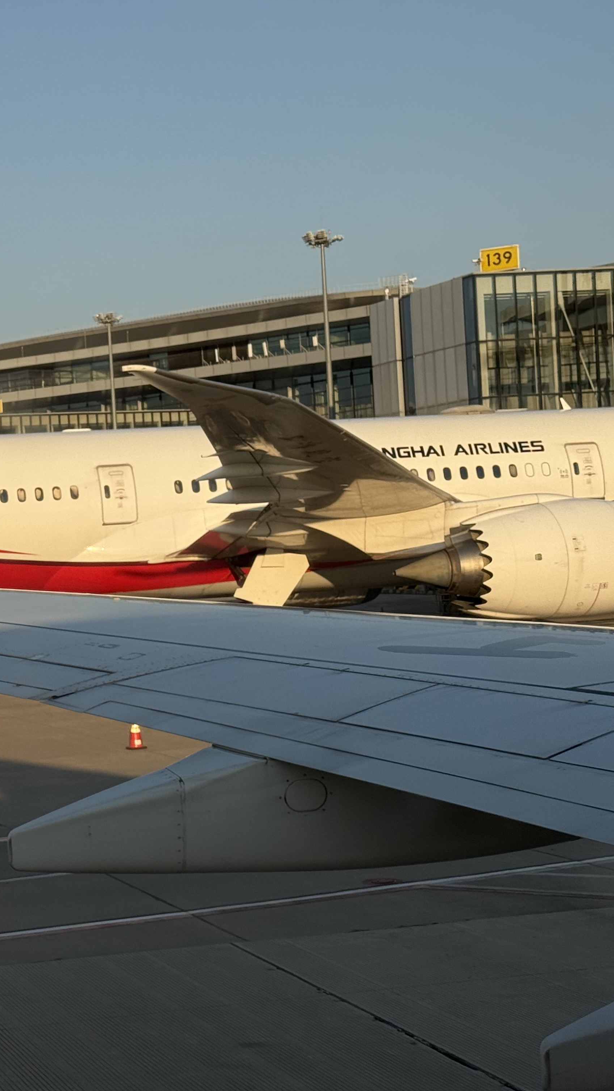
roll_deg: +3.5
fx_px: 2026
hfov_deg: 16.7
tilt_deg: -0.3
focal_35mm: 70
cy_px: 545
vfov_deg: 30.2
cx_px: -44
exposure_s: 1/3096
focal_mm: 6.76
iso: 64
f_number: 1.78
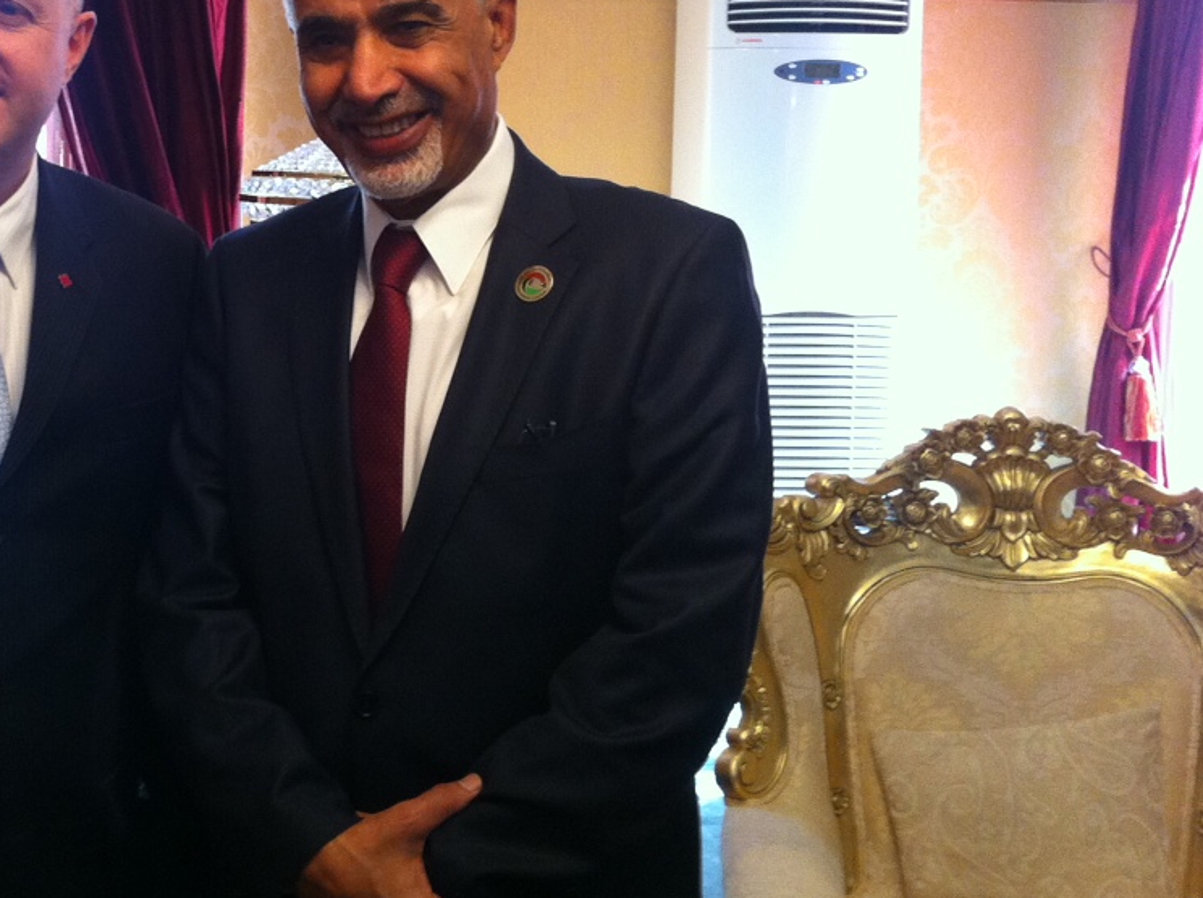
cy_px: 223
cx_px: 186
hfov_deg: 30.7
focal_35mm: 61
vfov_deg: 23.7
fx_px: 2116
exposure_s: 1/15
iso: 160
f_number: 2.8
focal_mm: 3.85
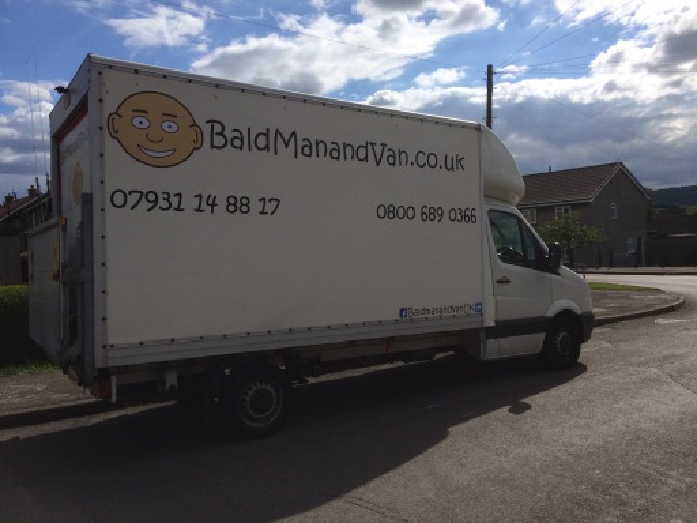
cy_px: 262
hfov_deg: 61.7
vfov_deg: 48.2
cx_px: 348
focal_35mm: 29
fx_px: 584
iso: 32
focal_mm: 4.15
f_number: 2.2
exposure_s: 1/5882
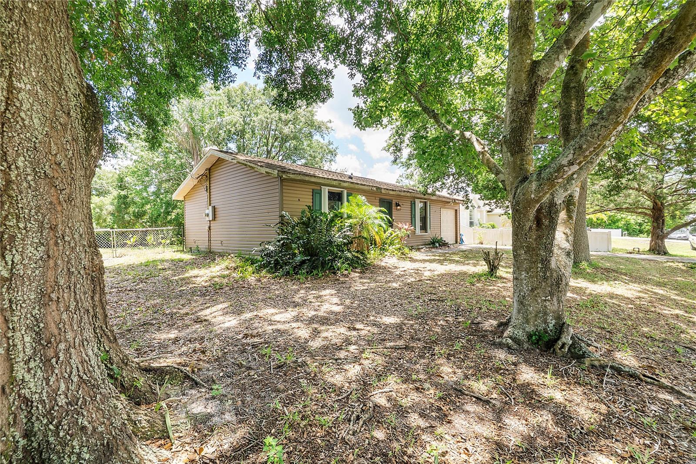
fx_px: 290
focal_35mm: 15
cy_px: 232
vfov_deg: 77.3
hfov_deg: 100.4
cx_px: 348
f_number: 11
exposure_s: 1/25
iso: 100
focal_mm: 10
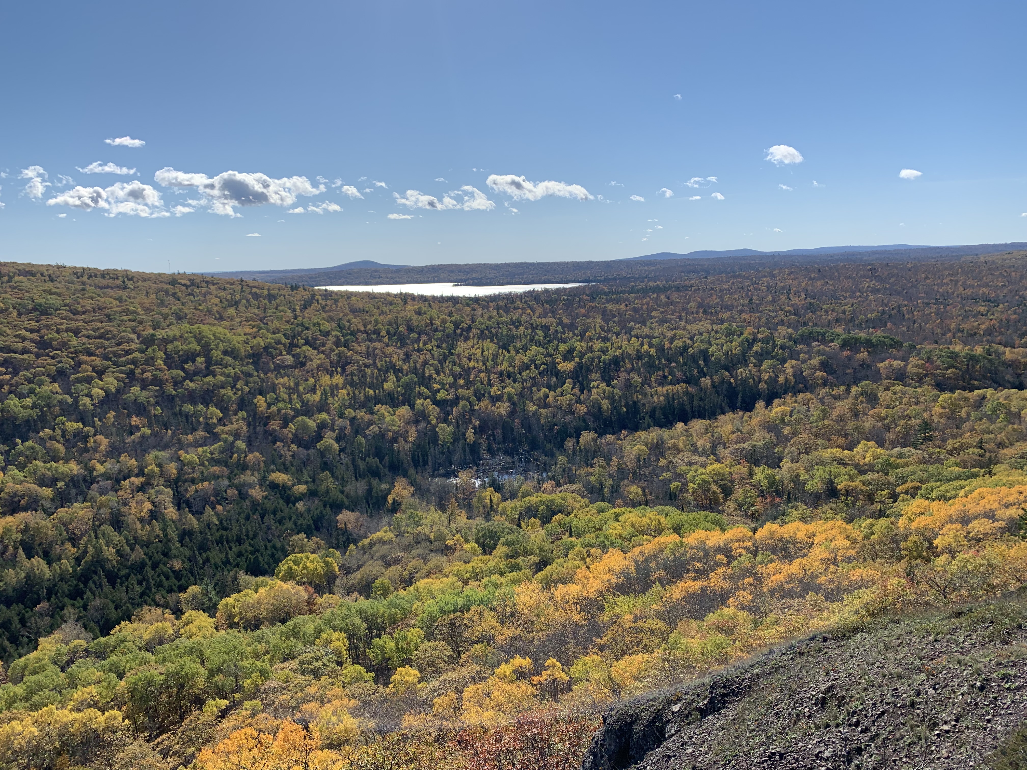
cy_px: 385
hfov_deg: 67.3
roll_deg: +1.2
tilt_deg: -7.0
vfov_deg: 53.1
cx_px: 514
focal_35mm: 26
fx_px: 771
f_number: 1.8
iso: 25
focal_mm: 4.25
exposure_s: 1/3521
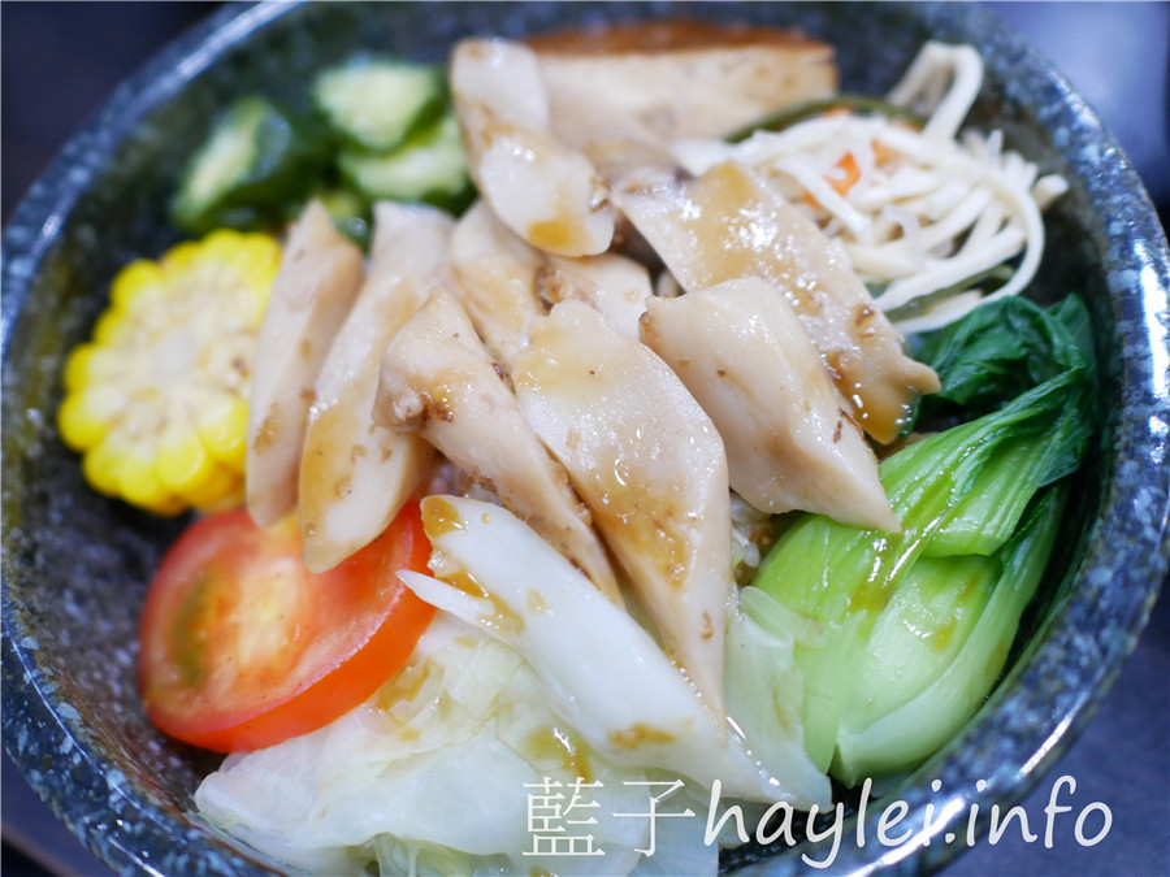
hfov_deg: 60.0
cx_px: 585
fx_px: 1014
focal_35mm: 30
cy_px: 438
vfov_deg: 46.8
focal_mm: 15
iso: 640
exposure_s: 1/60
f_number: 1.7
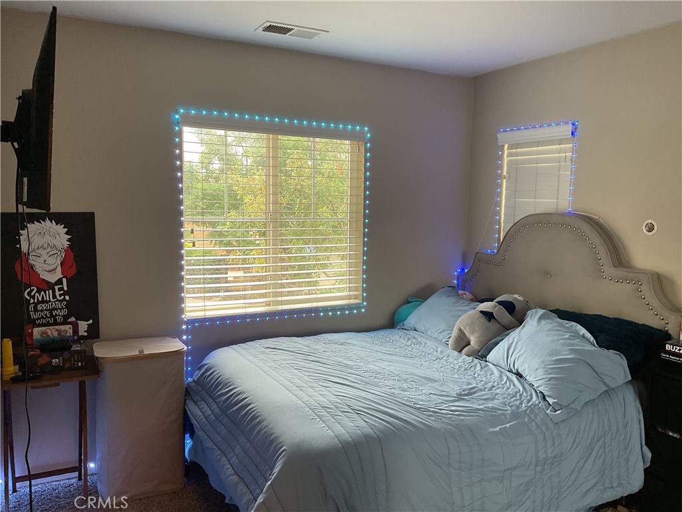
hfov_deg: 61.7
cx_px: 341
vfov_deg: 48.2
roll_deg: -0.6
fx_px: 571
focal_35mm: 29
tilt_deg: -5.8
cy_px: 256
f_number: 1.8
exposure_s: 1/60
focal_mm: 3
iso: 64
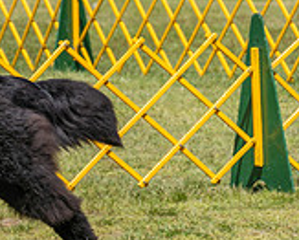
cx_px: -192
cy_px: 18
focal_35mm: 590
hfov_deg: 3.3
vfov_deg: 2.6
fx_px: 5230
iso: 125
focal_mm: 152
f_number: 6.3
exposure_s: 1/640
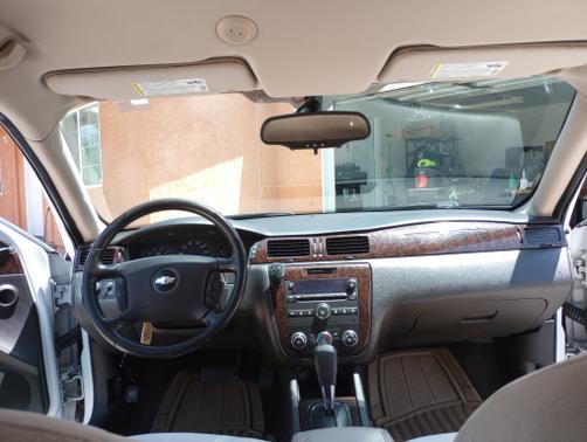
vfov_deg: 49.9
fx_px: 475
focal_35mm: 28
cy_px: 221
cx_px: 294
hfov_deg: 63.4
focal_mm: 4.27
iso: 130
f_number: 1.8
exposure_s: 1/100
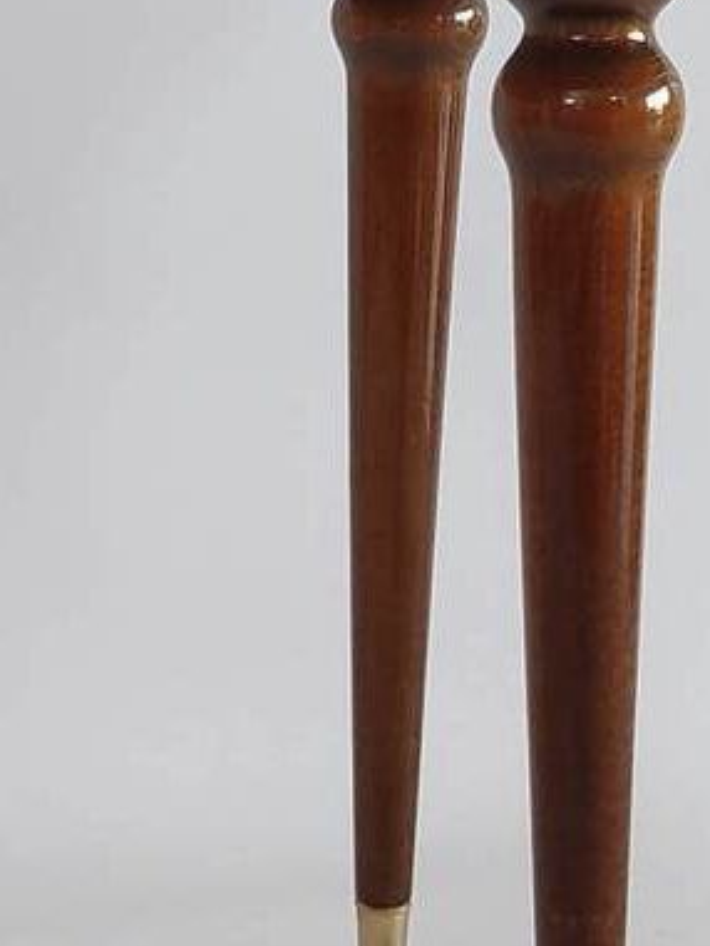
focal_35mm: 105
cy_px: 231
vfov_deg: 18.6
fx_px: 2870
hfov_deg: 13.5
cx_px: -263
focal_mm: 3.94
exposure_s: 1/100
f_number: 1.9
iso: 314
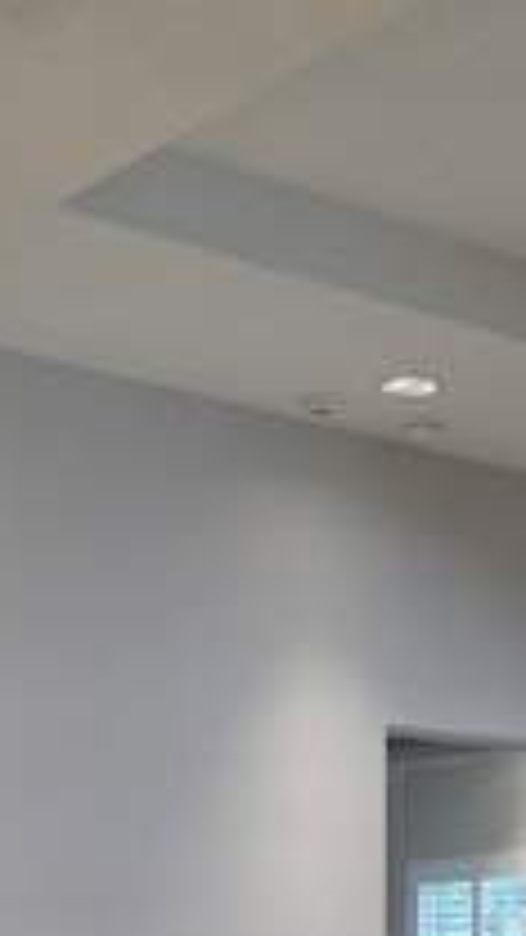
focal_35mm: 77
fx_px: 1909
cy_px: 1076
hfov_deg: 15.7
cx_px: 310
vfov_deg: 25.2
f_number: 1.4
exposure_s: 1/120
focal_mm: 6.5
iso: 80
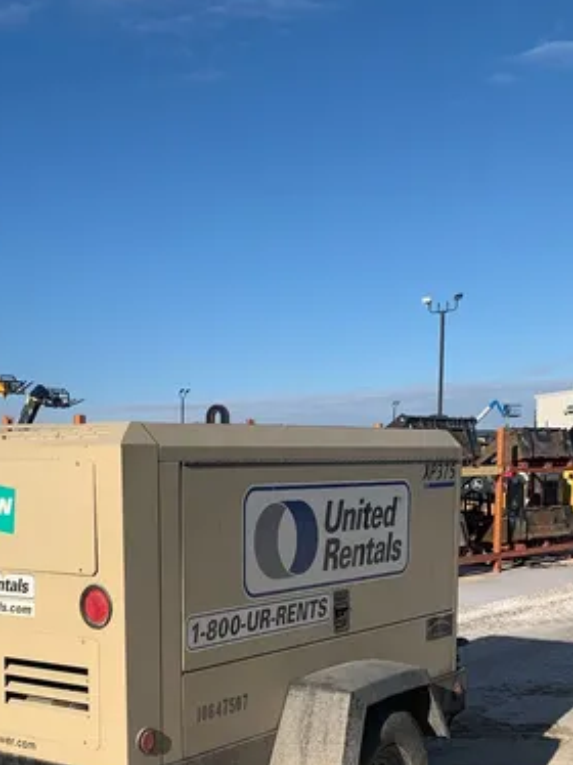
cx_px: 139
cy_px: 641
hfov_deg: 28.1
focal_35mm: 51
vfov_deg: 35.9
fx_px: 1127
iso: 25
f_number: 1.8
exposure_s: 1/4098
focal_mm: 4.25
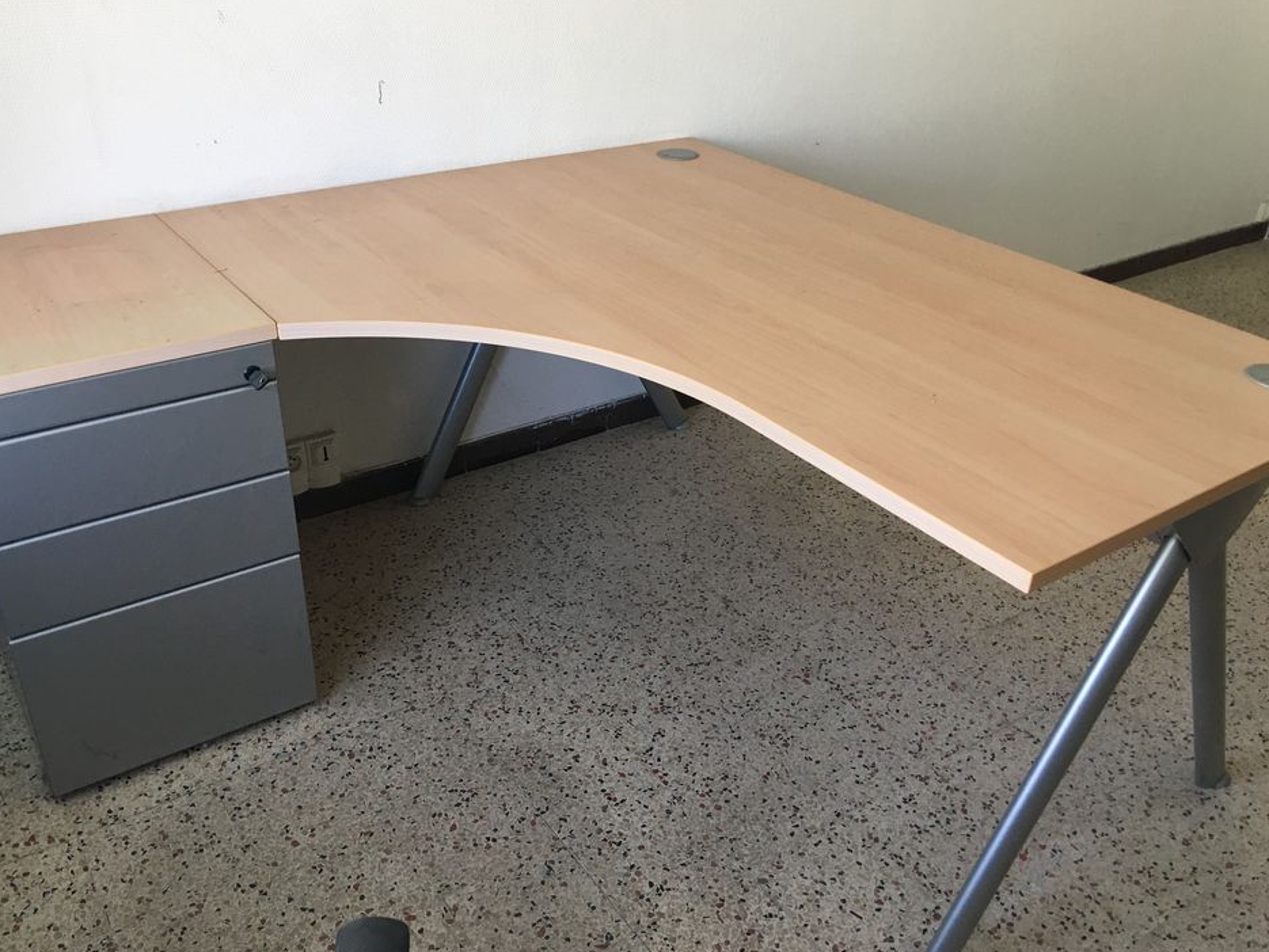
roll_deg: -2.6
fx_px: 1137
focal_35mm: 31
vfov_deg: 45.5
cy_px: 491
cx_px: 623
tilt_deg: -30.5
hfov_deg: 58.3
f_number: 2.2
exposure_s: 1/33
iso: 50
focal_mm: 4.15
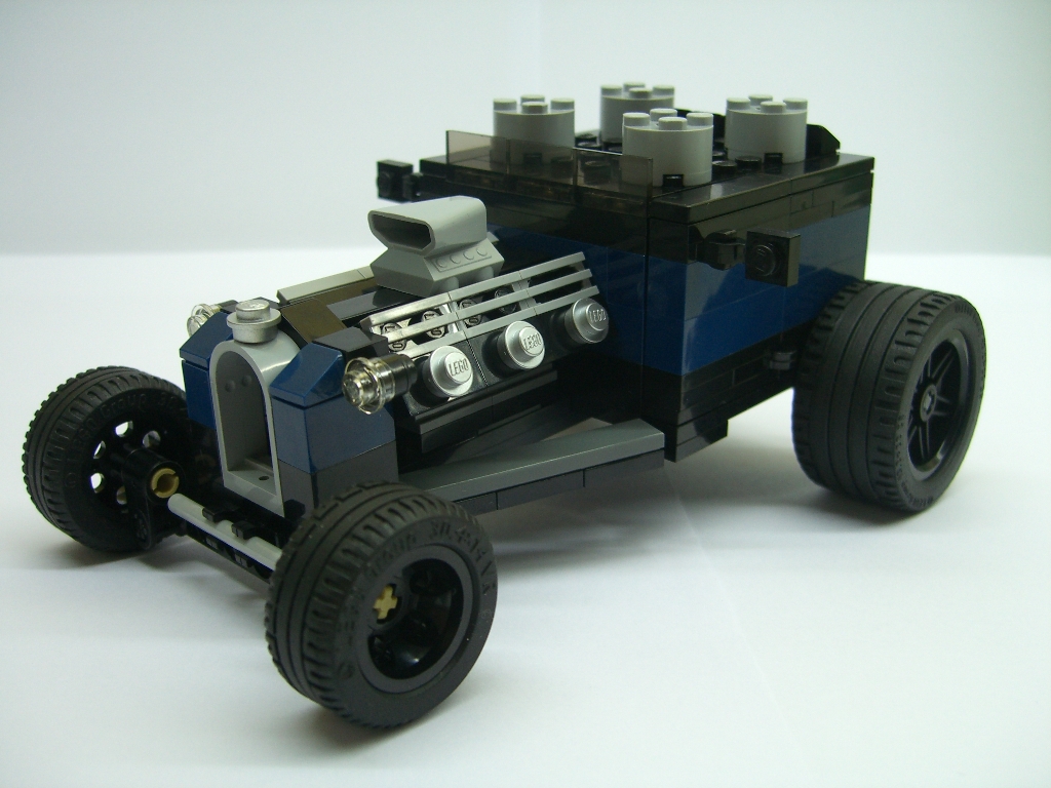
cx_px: 526
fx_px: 1154
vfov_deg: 37.7
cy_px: 394
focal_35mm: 38
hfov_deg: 49.0
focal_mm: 7.9
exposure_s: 1/80
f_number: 2.8
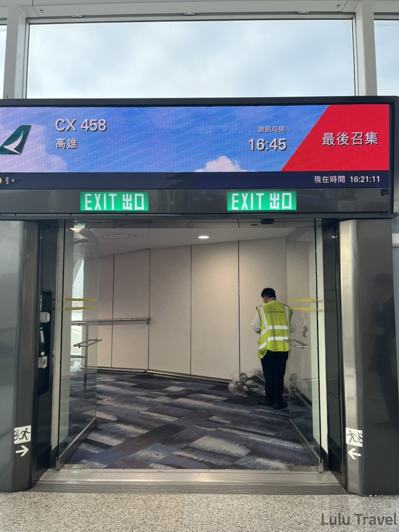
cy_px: 266
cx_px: 200
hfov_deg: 53.1
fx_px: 400
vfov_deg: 67.3
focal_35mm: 26
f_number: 1.6
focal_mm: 5.1
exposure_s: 1/100
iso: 50
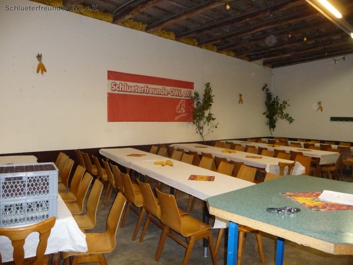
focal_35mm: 28
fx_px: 286
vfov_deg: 49.7
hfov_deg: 63.4
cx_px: 176
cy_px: 132
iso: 500
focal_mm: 4.7
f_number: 3.3
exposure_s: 1/30
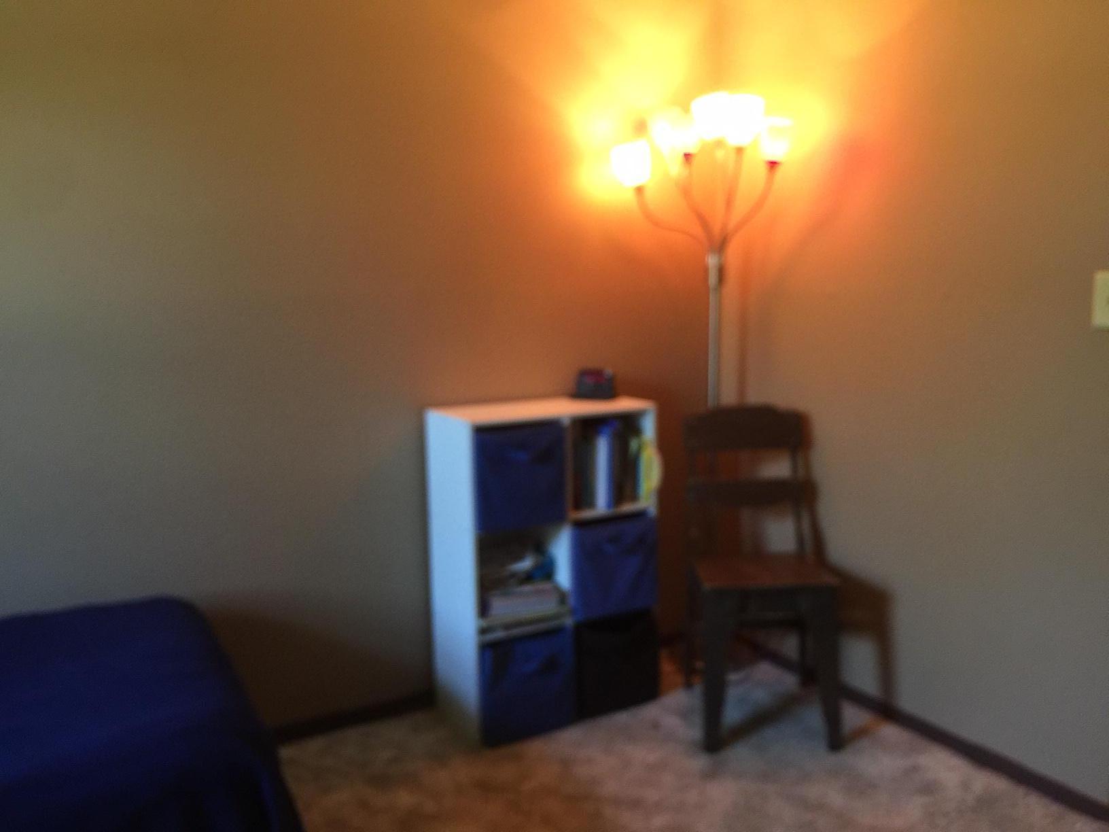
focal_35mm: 29
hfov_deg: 61.7
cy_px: 416
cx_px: 554
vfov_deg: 48.2
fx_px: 929
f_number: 2.2
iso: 100
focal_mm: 4.15
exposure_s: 1/15
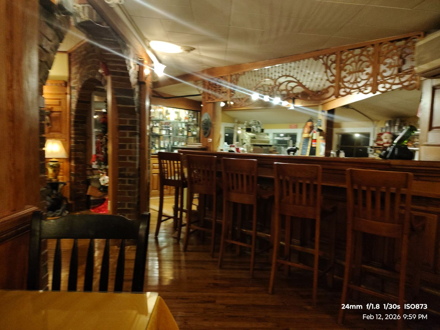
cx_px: 220
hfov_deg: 71.6
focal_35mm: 24
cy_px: 165
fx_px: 305
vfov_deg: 56.8
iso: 873
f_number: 1.8
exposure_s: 1/30
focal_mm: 5.56
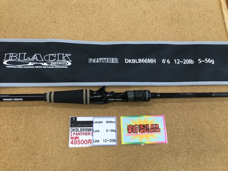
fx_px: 204
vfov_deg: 45.4
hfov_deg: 58.4
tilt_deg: -71.2
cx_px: 114
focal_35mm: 31
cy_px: 86
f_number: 2.4
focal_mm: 3.3
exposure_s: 1/30
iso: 40
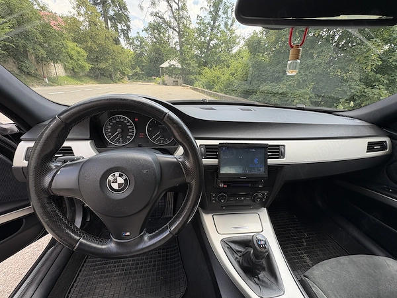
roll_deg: -1.6
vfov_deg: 85.7
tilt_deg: -24.6
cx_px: 198
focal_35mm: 14
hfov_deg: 102.1
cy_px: 149
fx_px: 161
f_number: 2.2
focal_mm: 2.22
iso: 64
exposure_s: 1/144
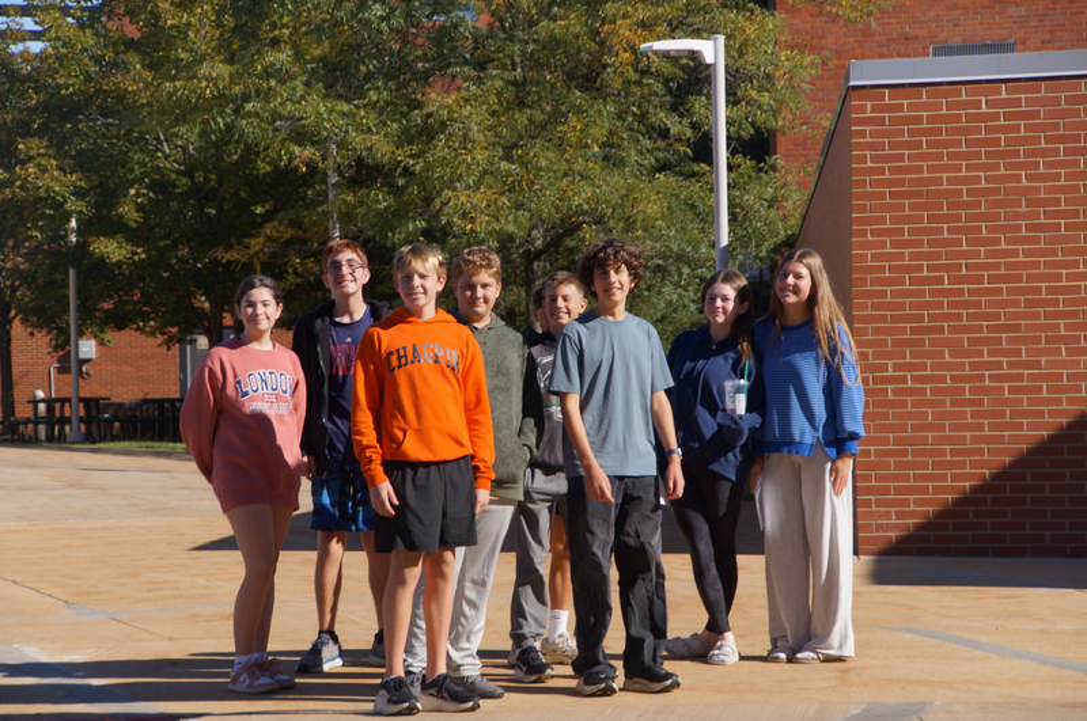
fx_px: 4070
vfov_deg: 10.1
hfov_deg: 15.2
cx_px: 544
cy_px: 360
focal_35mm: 135
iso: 100
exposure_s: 1/200
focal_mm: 90
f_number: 5.6
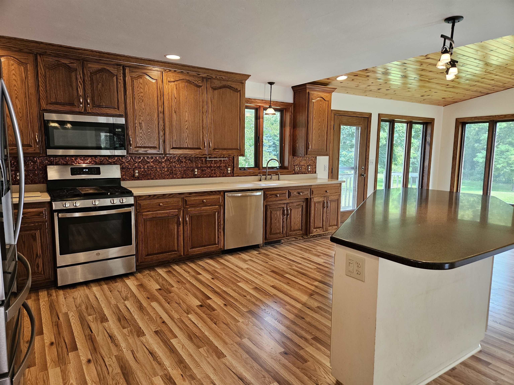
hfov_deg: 73.9
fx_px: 342
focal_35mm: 23
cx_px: 257
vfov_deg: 58.9
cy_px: 192
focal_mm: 5.4
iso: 200
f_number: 1.8
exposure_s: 1/120
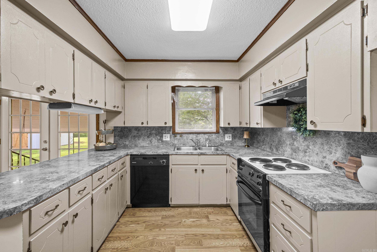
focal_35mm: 15
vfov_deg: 77.3
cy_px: 126
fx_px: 157
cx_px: 188
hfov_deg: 100.4
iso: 800
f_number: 8
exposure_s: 1/2.5
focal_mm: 10
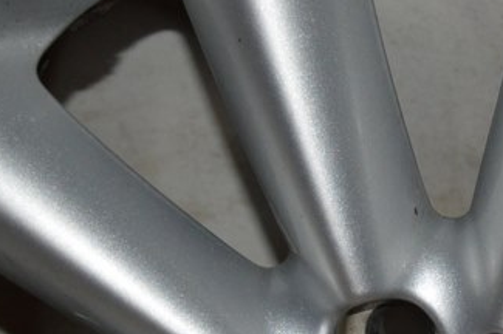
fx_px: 3294
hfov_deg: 8.5
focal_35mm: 236
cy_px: 502
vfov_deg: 5.8
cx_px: 758
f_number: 5.6
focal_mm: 50
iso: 900
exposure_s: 1/60
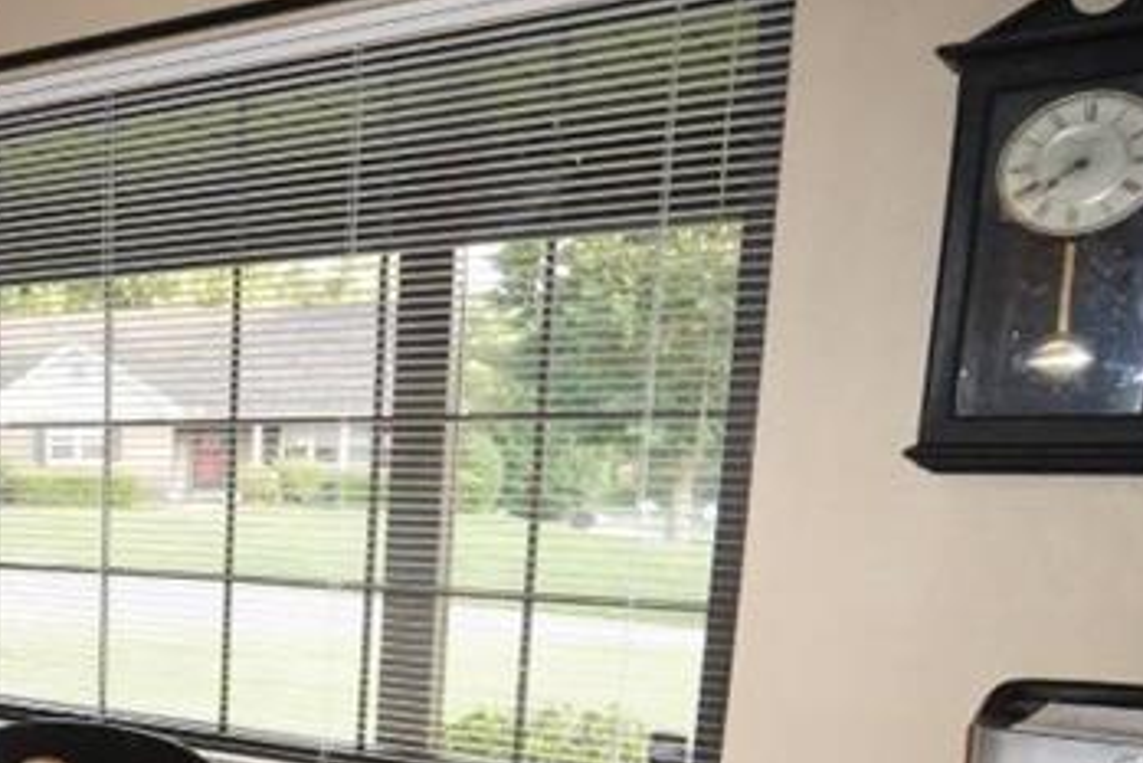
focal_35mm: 44
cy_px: 742
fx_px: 1398
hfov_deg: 36.0
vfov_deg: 28.8
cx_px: -183
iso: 3200
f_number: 4
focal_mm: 10
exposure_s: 1/160
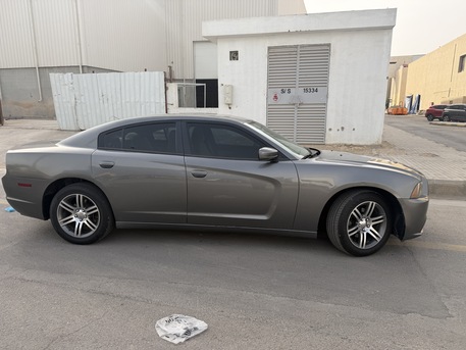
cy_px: 175
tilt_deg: -11.2
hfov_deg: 71.6
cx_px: 233
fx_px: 323
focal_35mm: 24
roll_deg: -0.1
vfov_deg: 56.8
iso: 100
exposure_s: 1/2053
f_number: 1.78
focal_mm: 6.76
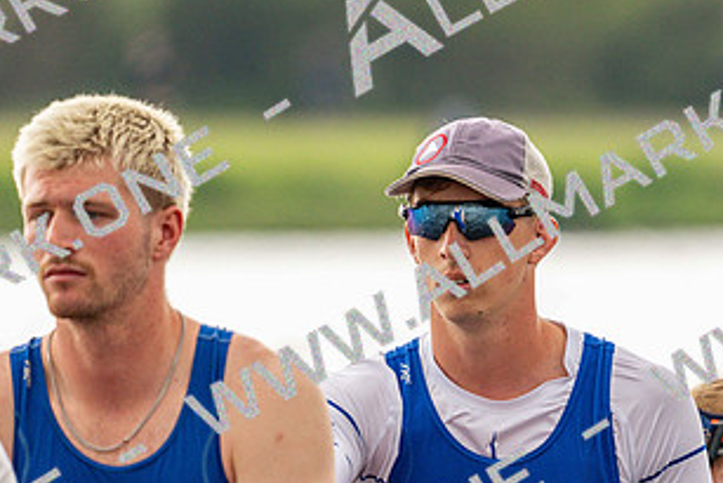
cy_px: 442
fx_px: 16716
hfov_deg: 2.5
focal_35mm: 832
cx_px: 476
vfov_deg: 1.7
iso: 640
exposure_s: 1/1250
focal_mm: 441
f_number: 6.3
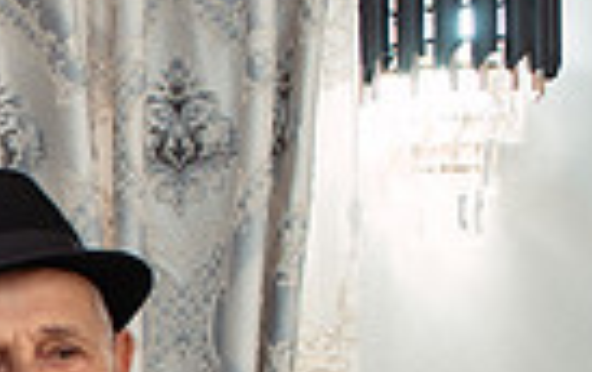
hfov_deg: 12.3
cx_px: -520
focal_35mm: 153
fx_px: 2472
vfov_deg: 8.2
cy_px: 733
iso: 500
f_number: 2.8
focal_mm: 35
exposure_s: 1/250
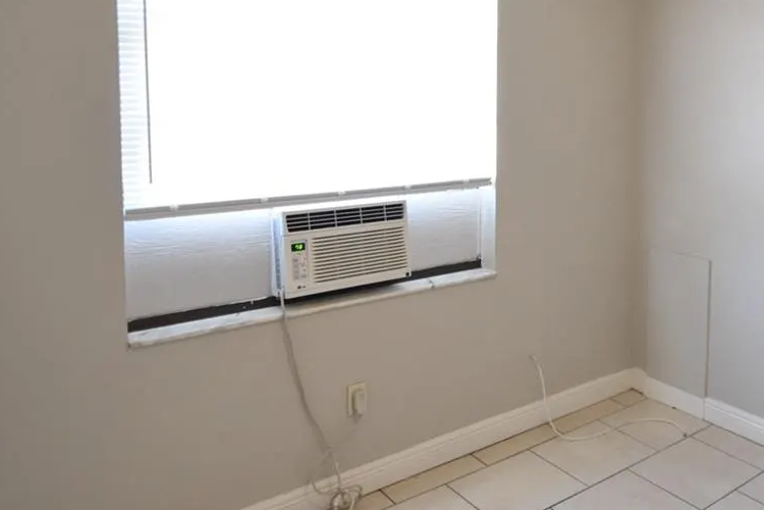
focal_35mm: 32
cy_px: 139
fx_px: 679
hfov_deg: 53.6
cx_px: 641
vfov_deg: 40.2
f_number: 3.5
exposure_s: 1/60
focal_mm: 10
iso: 1100
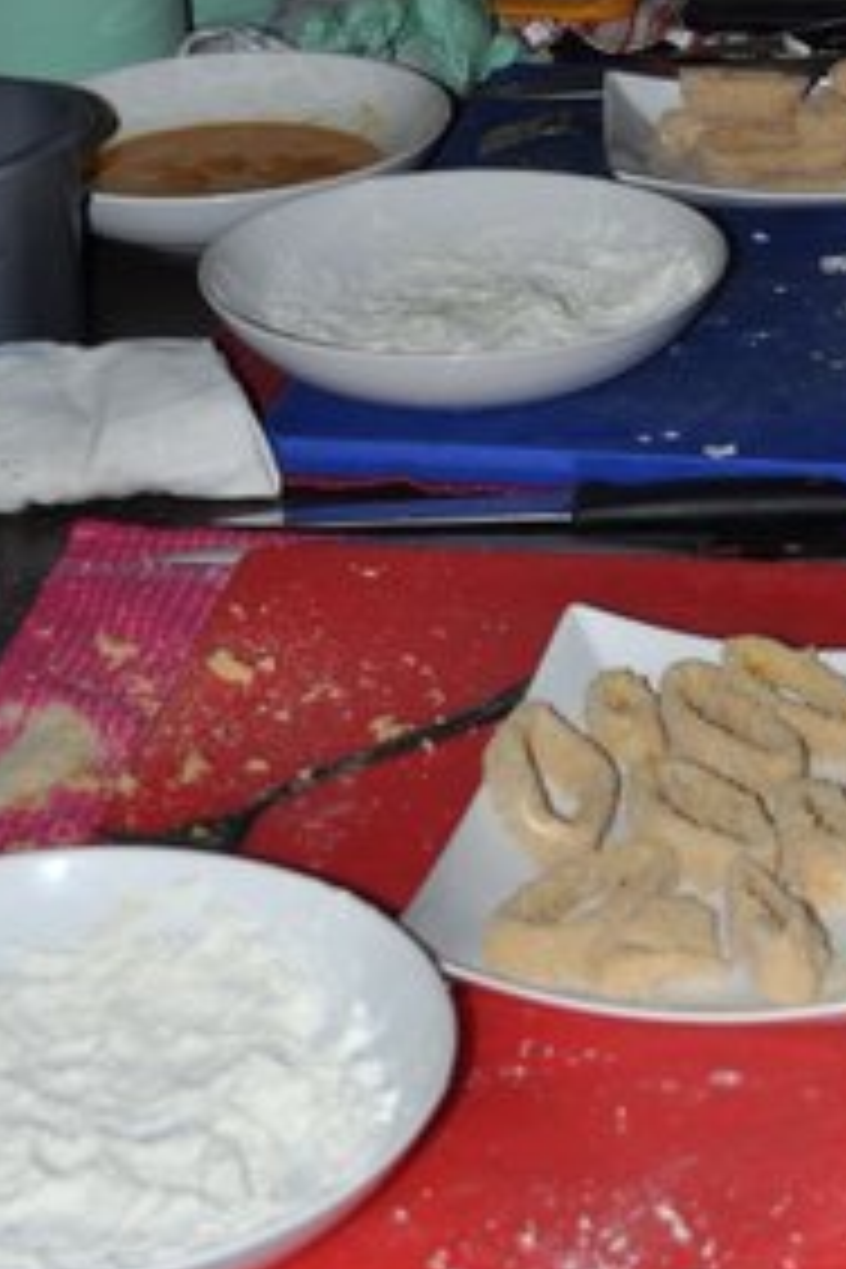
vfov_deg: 20.0
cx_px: 358
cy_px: 490
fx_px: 3595
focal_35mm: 102
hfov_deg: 13.4
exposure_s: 1/125
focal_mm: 30
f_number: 5.6
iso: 200
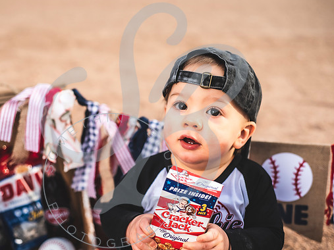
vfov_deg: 26.5
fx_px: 531
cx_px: 144
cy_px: 125
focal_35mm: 55
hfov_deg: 34.9
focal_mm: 50
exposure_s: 1/400
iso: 100
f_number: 2.8
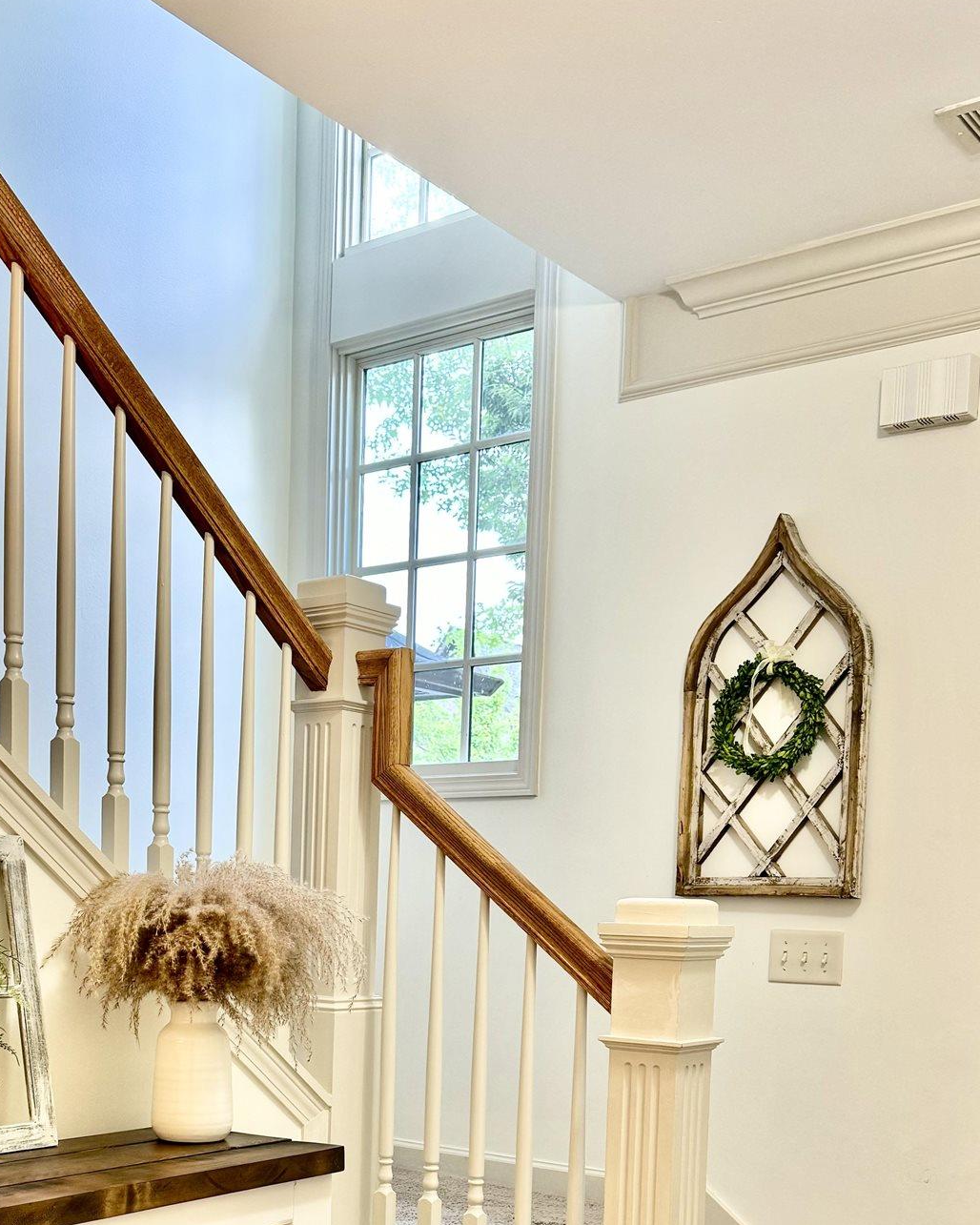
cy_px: 1014
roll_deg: -1.7
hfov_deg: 35.5
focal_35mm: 42
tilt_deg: -5.2
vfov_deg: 41.5
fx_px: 1523
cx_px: 370
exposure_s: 1/60
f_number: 1.78
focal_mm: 6.76
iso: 125
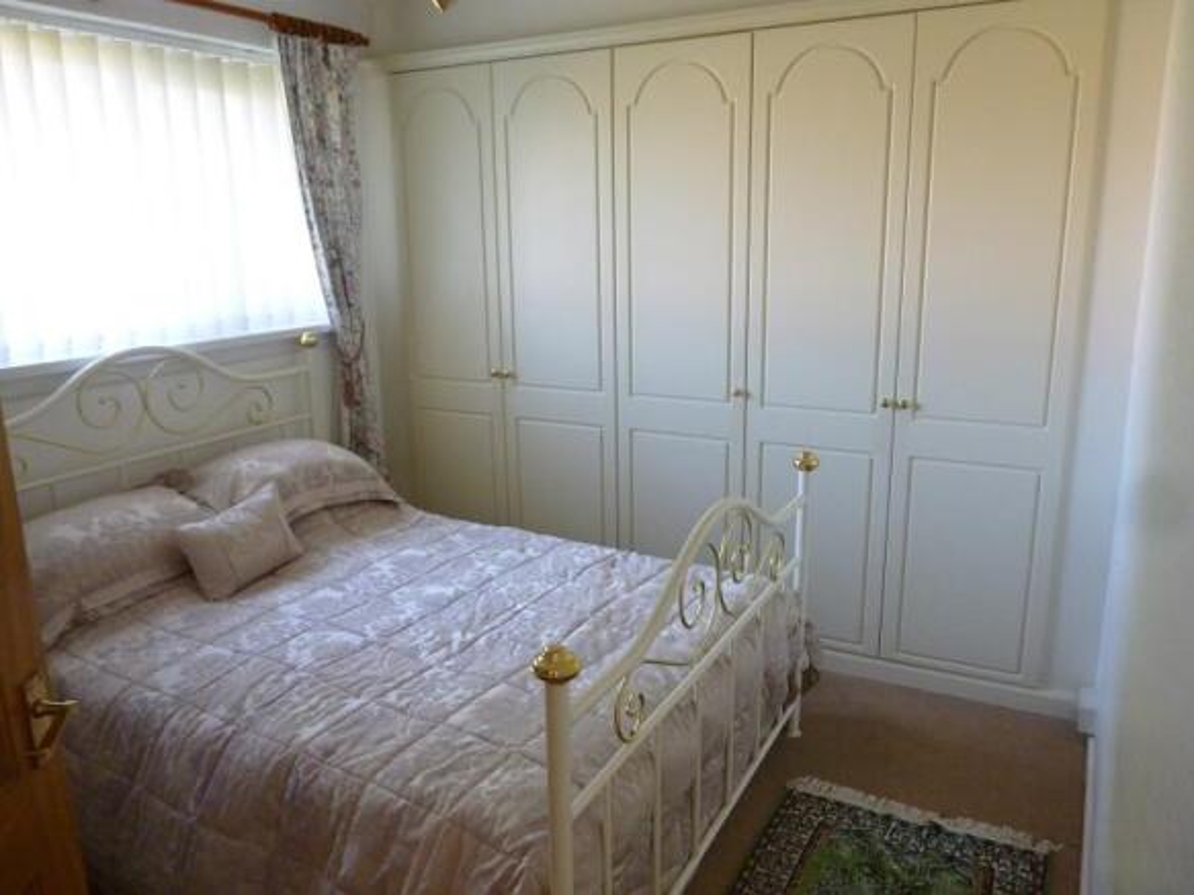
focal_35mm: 25
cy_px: 448
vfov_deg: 54.9
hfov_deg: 69.4
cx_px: 597
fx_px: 862
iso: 400
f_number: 3.1
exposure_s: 1/40
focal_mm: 4.5
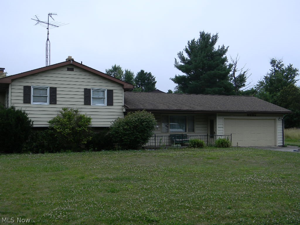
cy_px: 112
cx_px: 150
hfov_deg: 45.8
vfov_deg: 35.1
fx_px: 355
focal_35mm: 41
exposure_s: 1/287
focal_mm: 7.3
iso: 80
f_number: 3.8
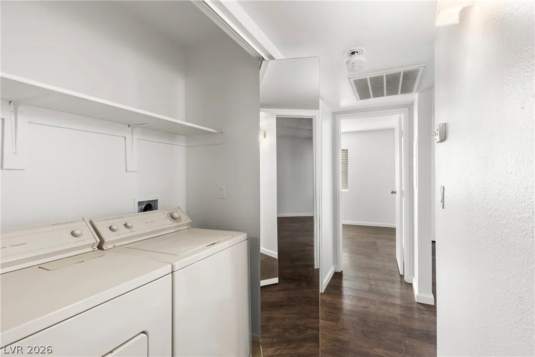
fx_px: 253
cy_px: 178
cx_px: 268
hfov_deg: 93.3
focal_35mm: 17
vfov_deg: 70.5
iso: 400
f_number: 8
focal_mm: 17
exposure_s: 1/5
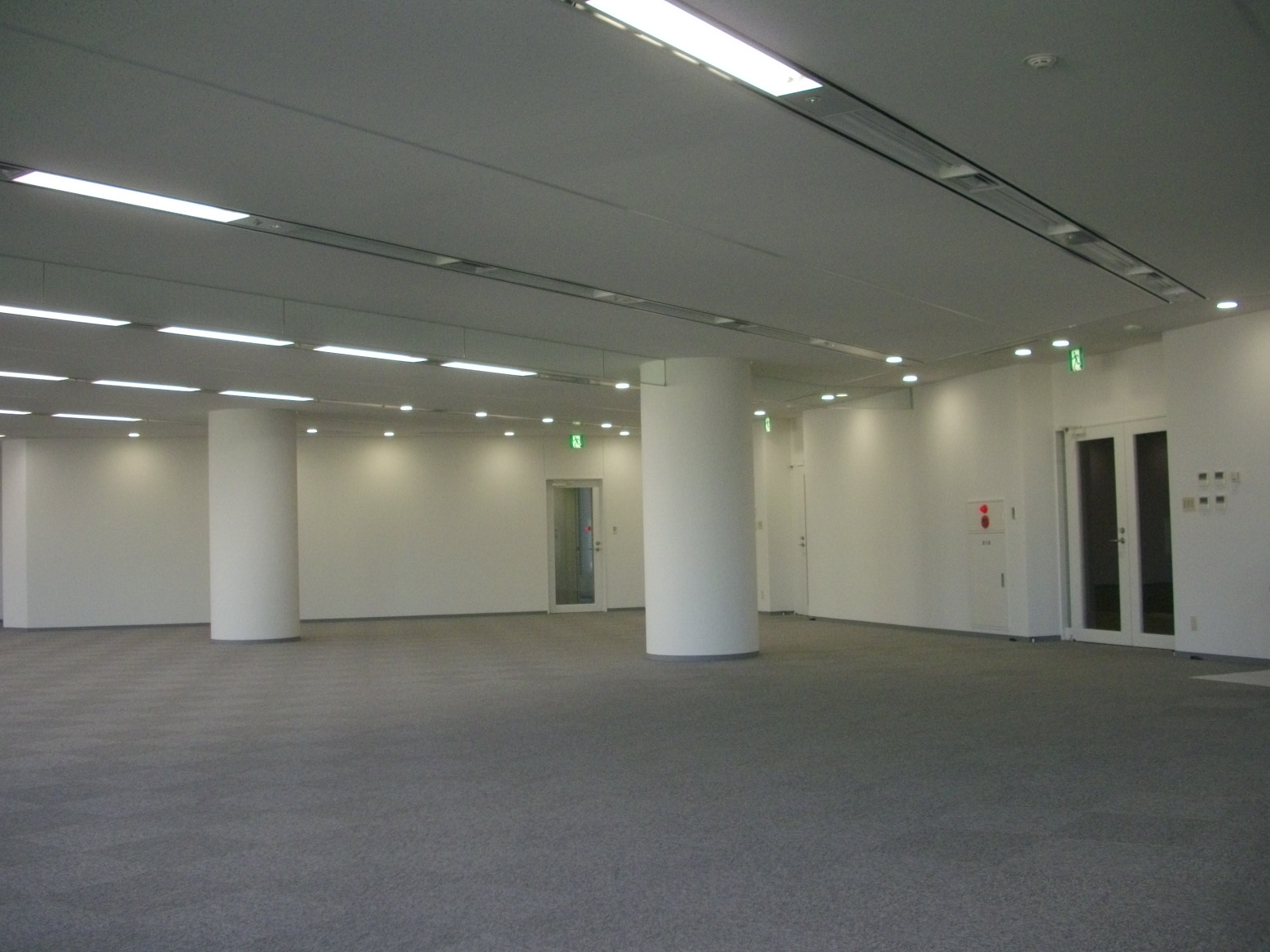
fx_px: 1394
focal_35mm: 38
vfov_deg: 37.7
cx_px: 621
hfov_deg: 49.0
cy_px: 476
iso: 200
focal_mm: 6.2
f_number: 2.8
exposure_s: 1/125
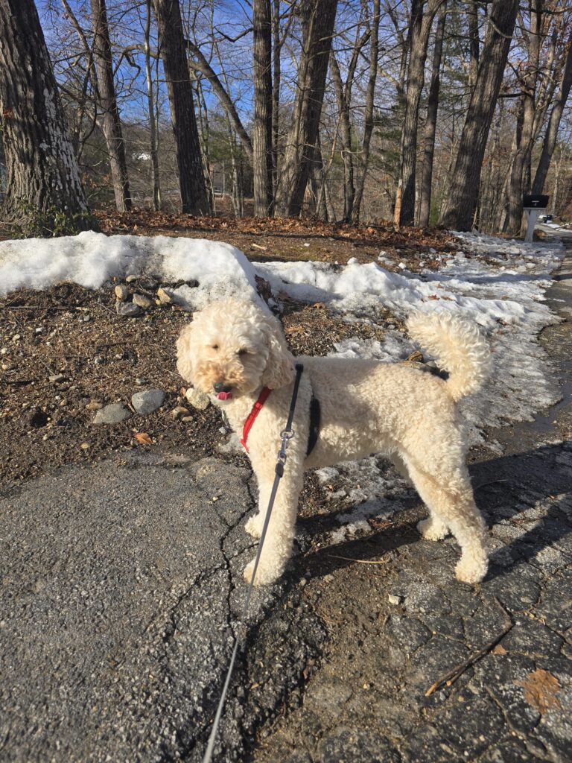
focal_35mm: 23
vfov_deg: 73.9
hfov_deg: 58.9
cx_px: 286
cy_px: 382
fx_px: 507
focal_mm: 6.3
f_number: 1.7
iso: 12
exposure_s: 1/748
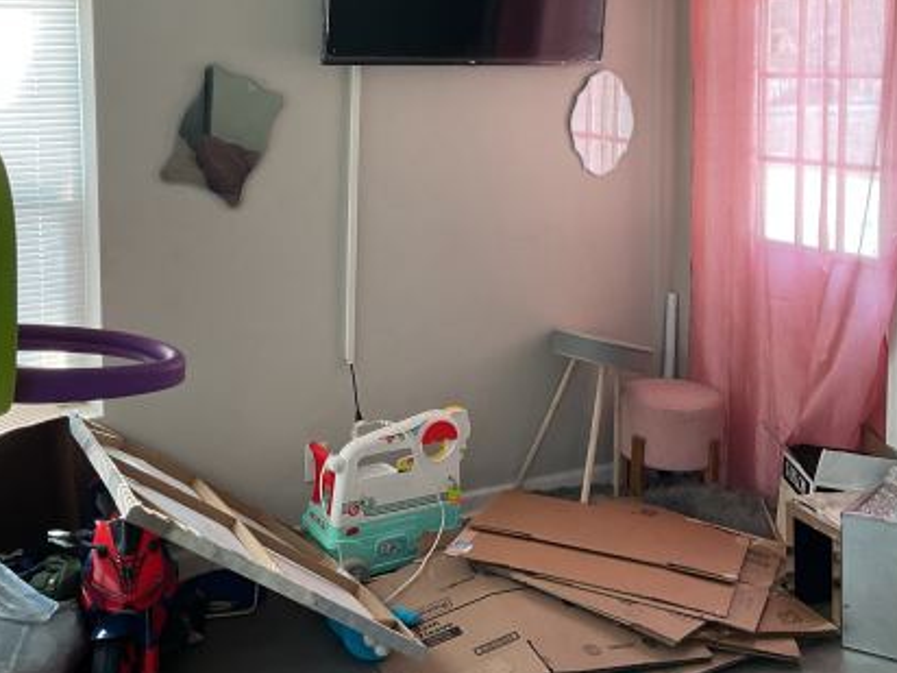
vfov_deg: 30.3
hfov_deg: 40.4
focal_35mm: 47
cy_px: 152
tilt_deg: -3.0
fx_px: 1218
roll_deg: -0.7
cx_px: 434
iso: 50
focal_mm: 3
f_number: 1.8
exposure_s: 1/120
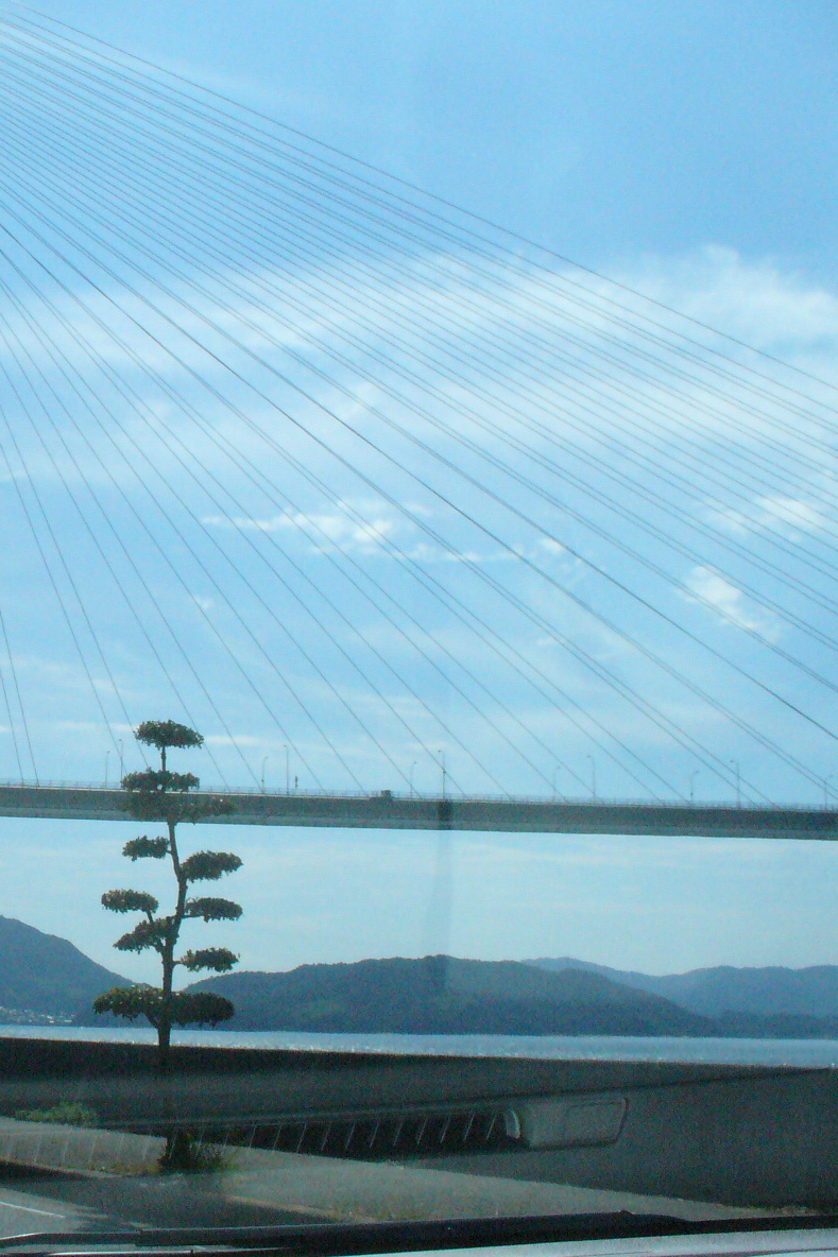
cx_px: 38
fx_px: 1816
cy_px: 635
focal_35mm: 52
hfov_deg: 25.0
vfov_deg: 38.2
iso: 400
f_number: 5.6
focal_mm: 6.1
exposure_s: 1/2000
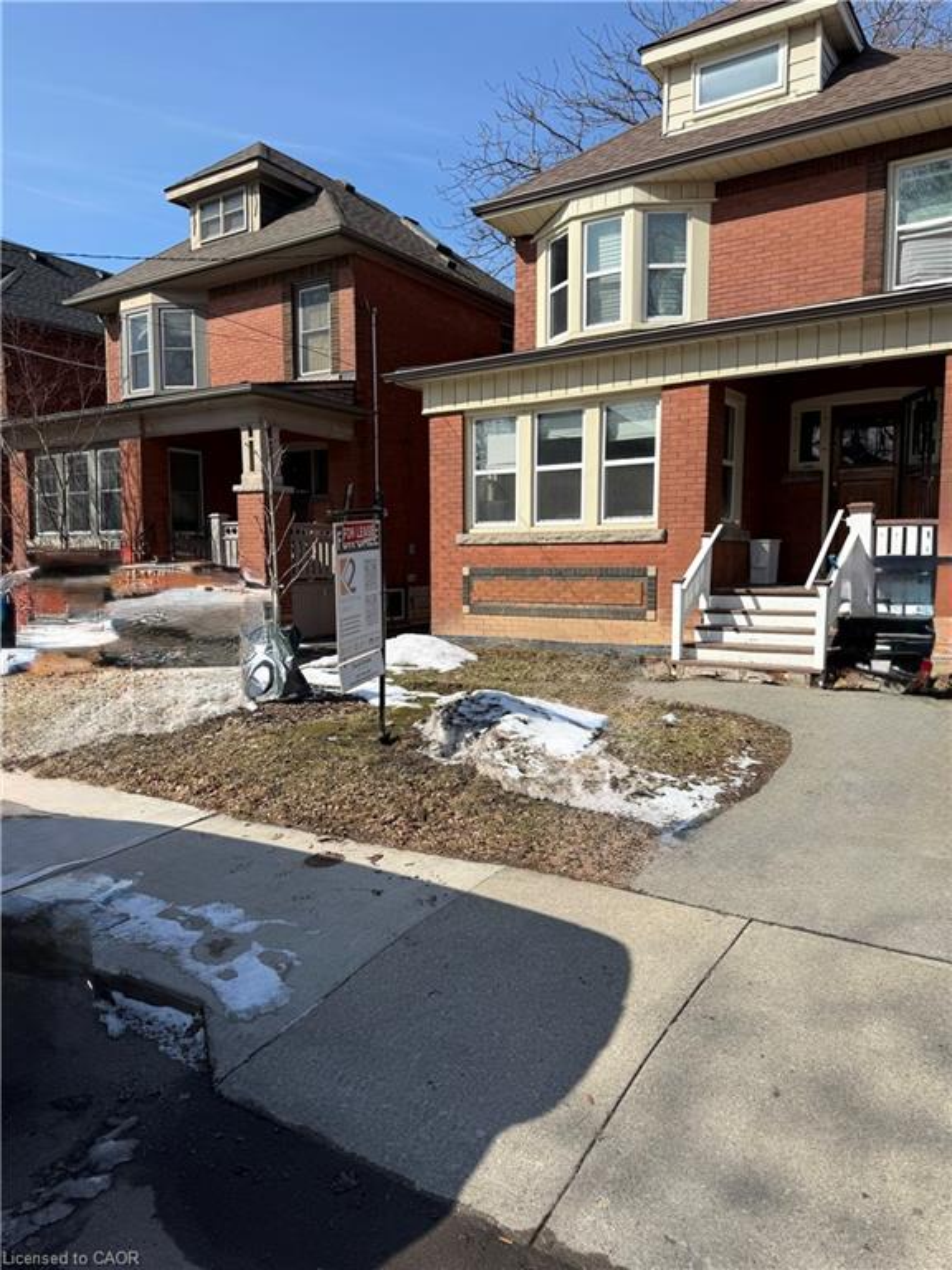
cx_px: 476
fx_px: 880
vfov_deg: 71.6
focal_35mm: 24
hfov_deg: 56.8
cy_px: 635
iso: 80
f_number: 1.78
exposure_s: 1/4167
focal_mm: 6.76
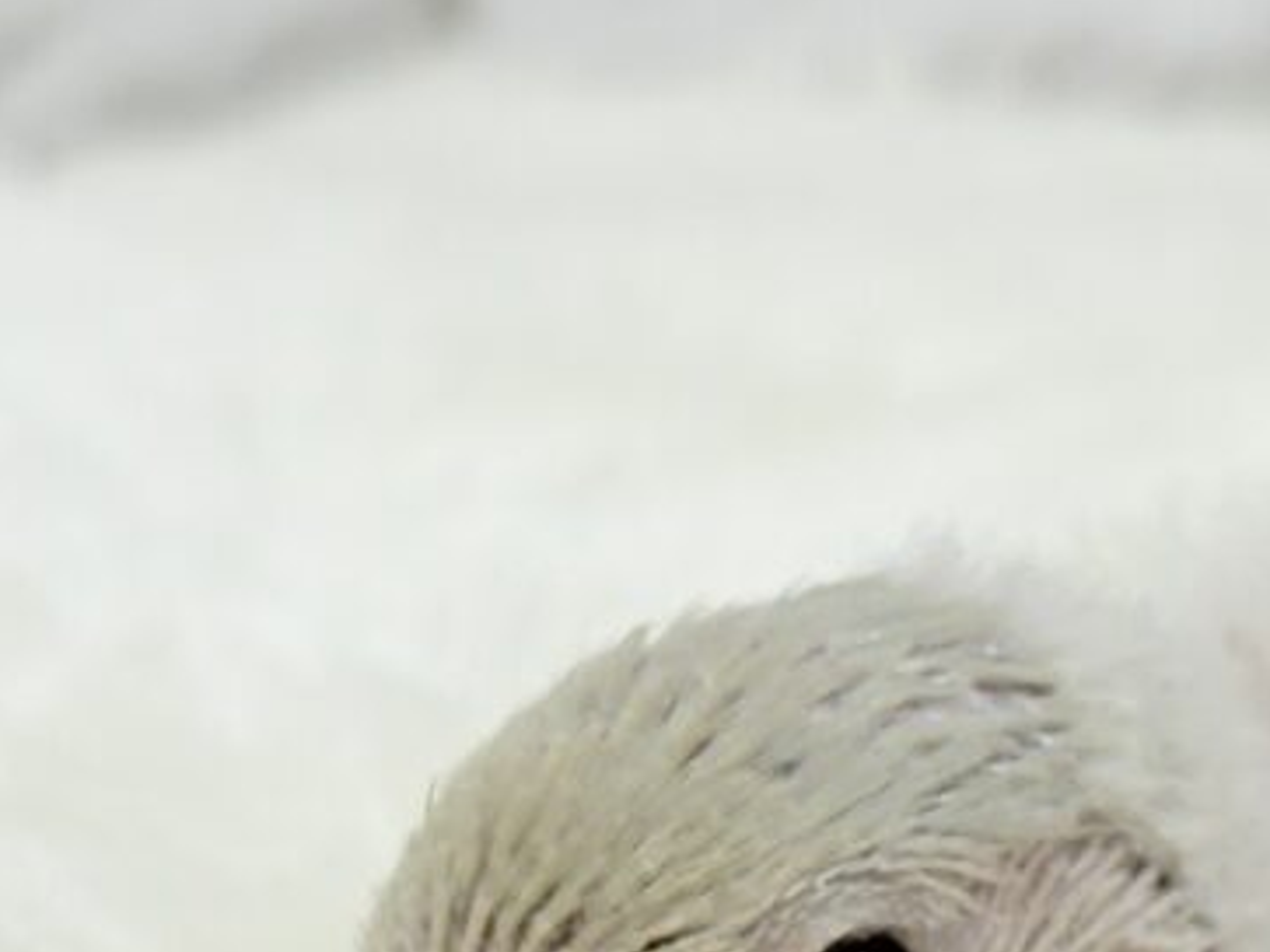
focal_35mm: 172
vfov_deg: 8.6
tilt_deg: -16.4
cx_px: 1417
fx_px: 6308
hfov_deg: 11.3
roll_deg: -1.9
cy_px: 1043
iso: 50
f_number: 1.6
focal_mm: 5.96
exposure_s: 1/100
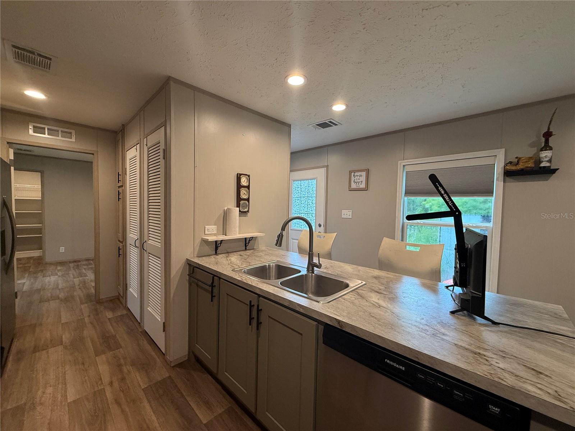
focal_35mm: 14
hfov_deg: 102.1
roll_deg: -0.7
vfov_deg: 85.7
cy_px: 216
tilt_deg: -1.8
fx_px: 233
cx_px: 288
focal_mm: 2.22
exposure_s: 1/120
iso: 200
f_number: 2.2
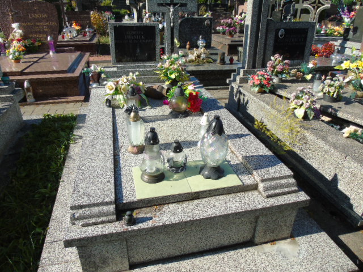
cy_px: 136
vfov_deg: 54.9
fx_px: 262
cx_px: 182
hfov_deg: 69.4
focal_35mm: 25
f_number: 3.4
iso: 80
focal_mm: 4.4
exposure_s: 1/500
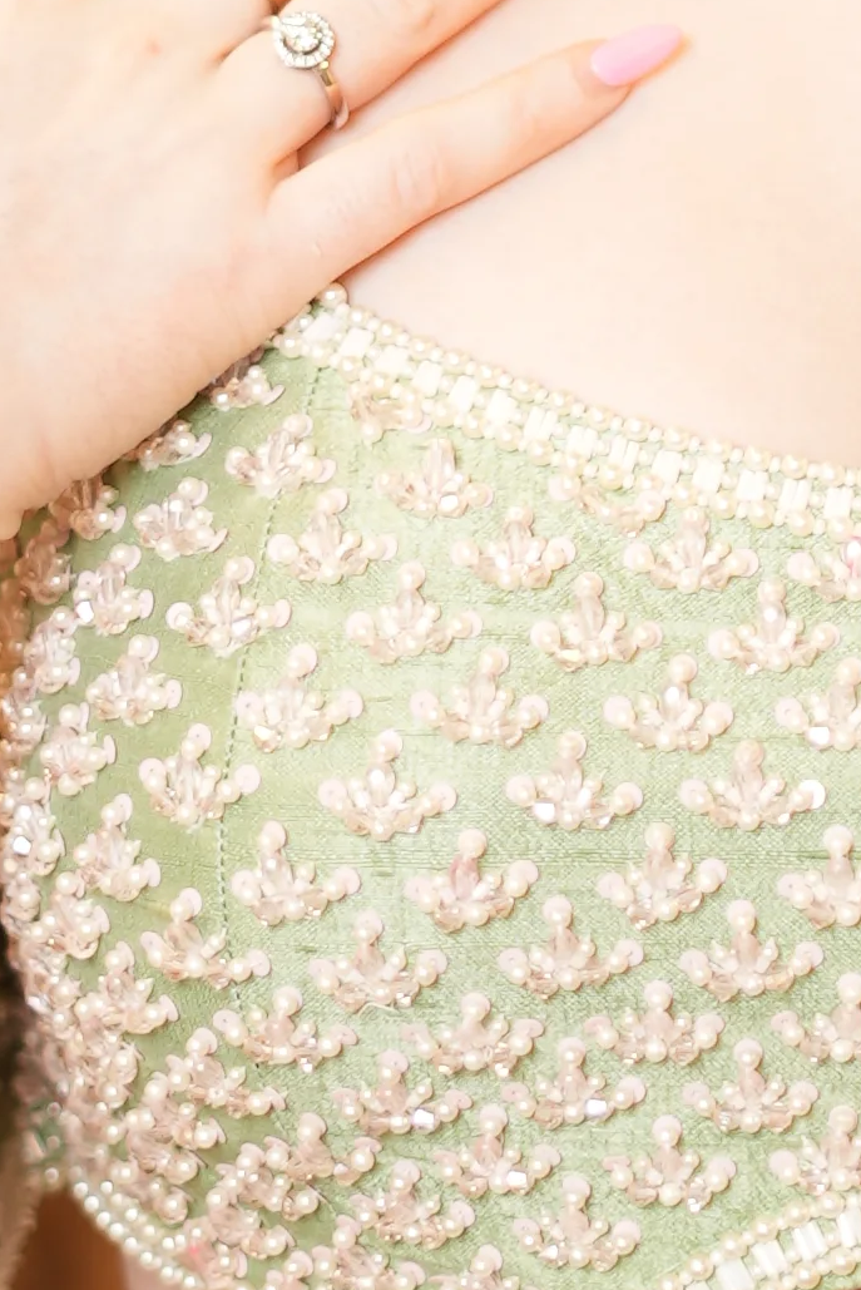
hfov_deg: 6.6
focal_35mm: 206
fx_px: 7382
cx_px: 976
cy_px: -89
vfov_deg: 9.9
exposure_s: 1/200
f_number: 1.8
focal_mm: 50
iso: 250
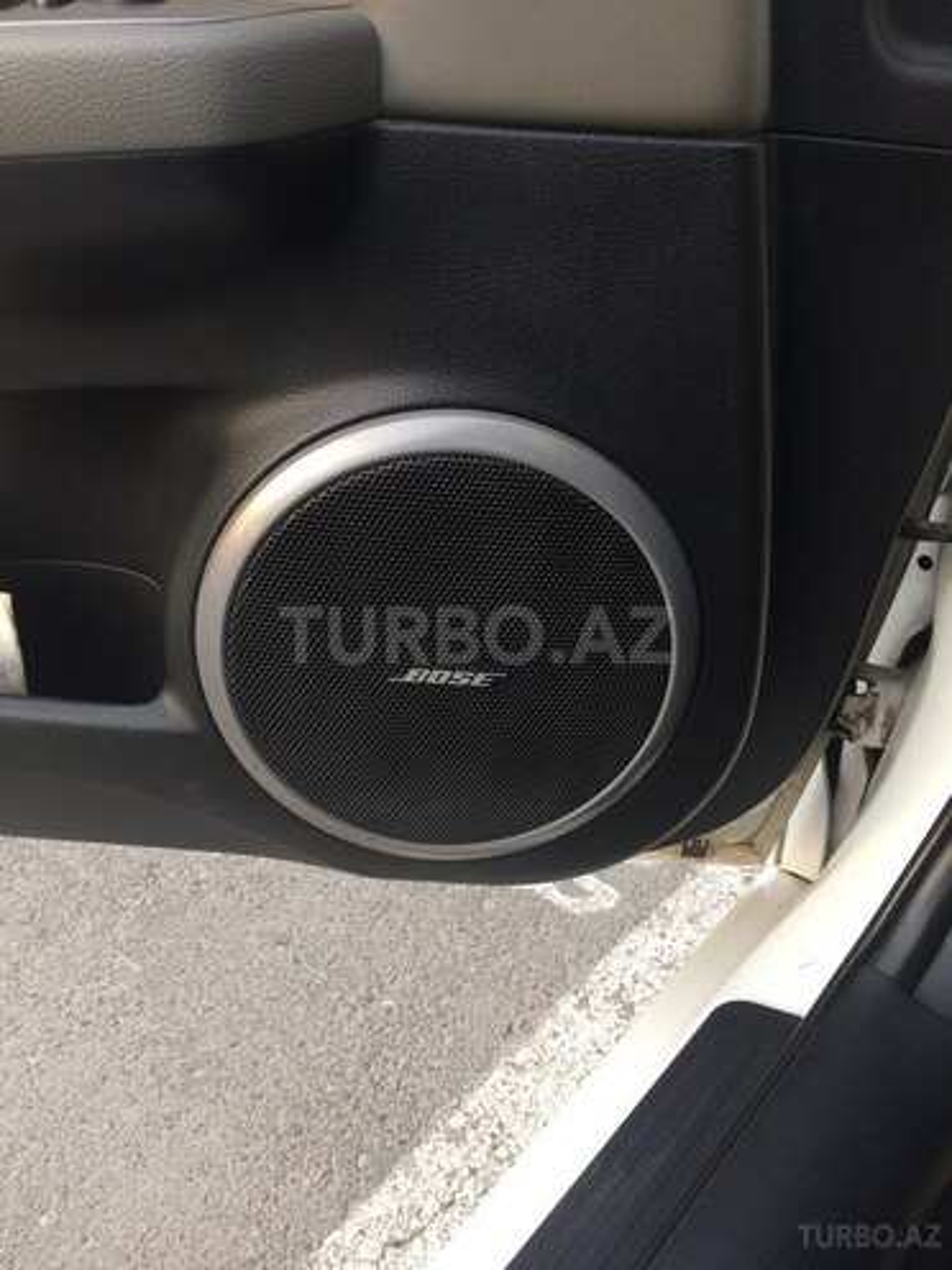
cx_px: 476
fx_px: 1063
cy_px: 635
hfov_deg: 48.2
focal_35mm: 29
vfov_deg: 61.7
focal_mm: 4.15
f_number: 2.2
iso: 50
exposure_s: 1/50
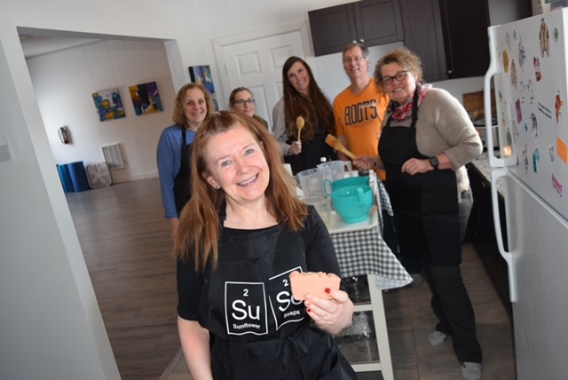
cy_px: 190
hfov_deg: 59.4
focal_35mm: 32
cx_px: 284
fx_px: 497
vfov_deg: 41.8
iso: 800
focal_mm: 21
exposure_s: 1/100
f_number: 5
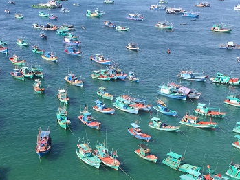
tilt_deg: -23.1
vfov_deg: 26.5
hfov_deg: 35.5
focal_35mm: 54
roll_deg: -2.7
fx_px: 375
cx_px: 118
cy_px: 145
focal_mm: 4.15
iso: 32
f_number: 2.2
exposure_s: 1/706
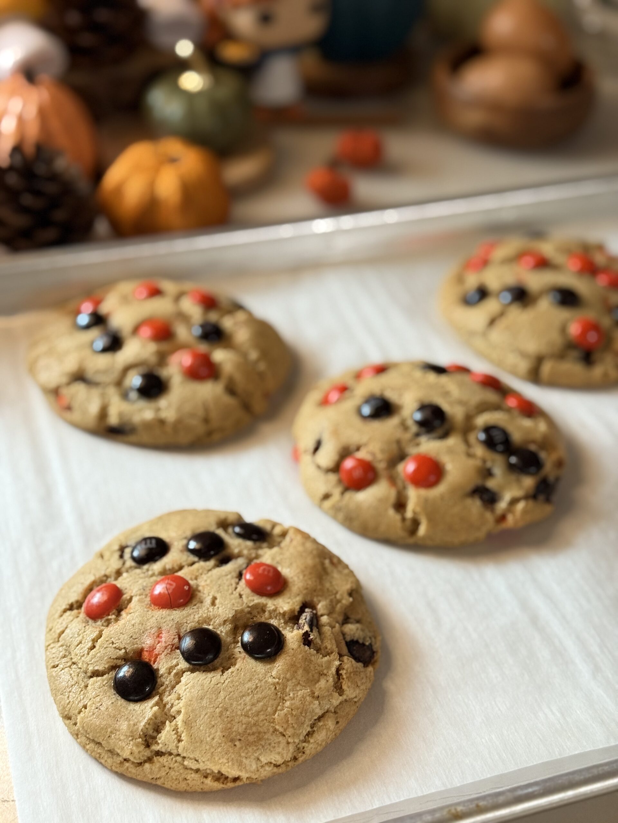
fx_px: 1143
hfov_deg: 30.3
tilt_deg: -39.5
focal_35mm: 48
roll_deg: -1.8
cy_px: 412
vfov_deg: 39.7
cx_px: 309
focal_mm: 6.76
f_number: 1.78
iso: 250
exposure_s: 1/60
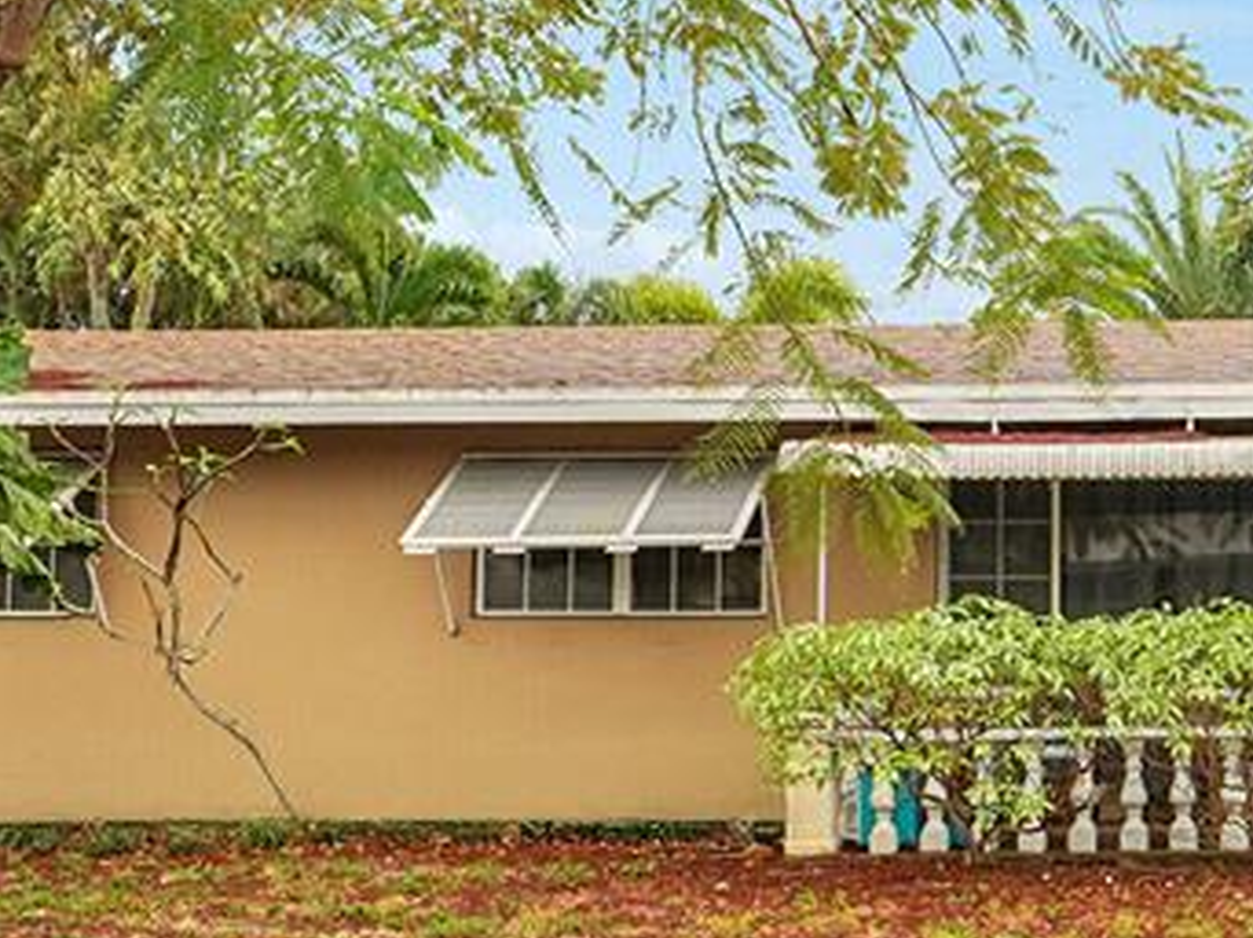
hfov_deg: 29.3
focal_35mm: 63
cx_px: 1165
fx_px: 2279
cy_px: 396
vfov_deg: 23.2
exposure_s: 1/60
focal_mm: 14
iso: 400
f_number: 9
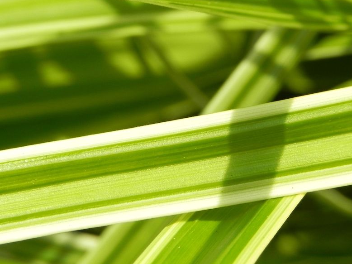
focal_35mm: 177
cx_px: 118
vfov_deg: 8.4
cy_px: 172
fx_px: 1799
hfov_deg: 11.2
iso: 160
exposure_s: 1/250
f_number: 6.3
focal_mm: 23
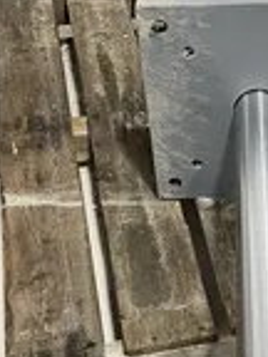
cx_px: 226
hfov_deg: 20.1
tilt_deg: -46.2
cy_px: 270
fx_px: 743
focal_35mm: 72
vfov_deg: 26.7
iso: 160
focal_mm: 4.2
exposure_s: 1/60
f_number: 1.6
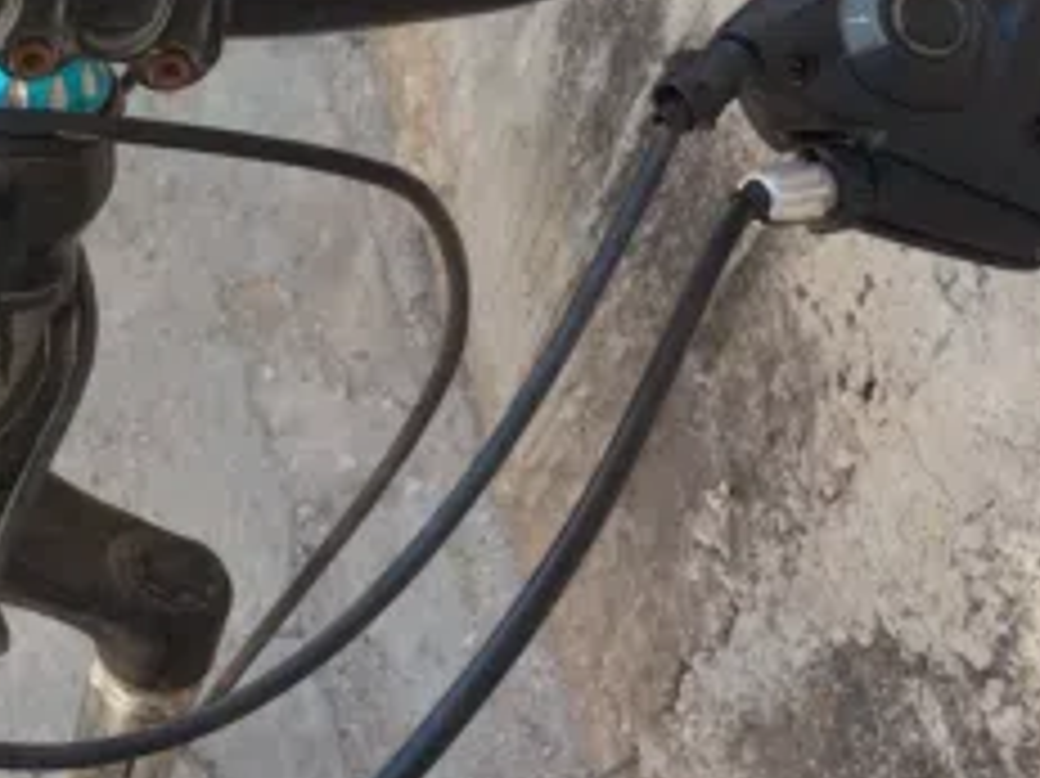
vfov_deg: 20.4
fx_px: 2162
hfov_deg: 25.5
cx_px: -45
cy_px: 292
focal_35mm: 72
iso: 100
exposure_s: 1/230
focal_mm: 3.64
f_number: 1.85
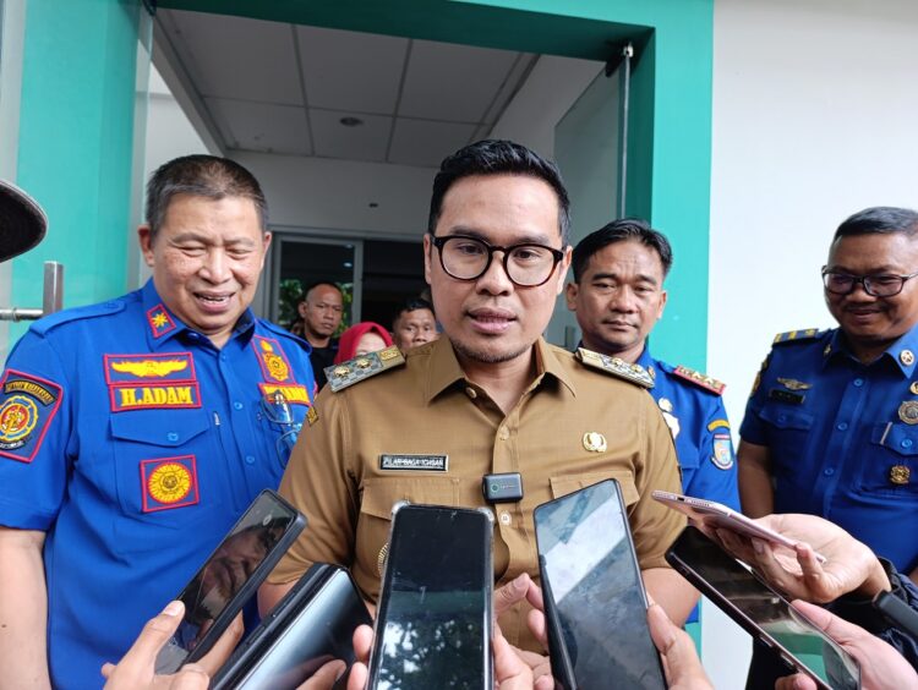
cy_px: 345
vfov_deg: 59.0
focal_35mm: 23
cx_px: 459
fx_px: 611
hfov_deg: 73.9
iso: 320
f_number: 1.6
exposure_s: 1/100
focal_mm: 6.14
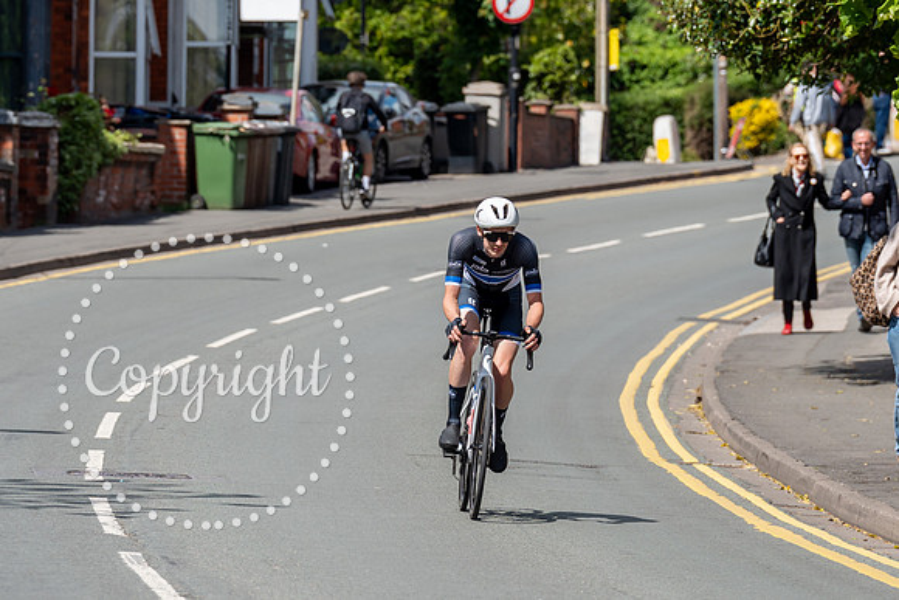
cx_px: 433
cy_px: 309
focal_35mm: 319
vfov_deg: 4.3
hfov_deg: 6.5
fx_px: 7963
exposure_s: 1/1000
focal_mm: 197
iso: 250
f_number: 5.6
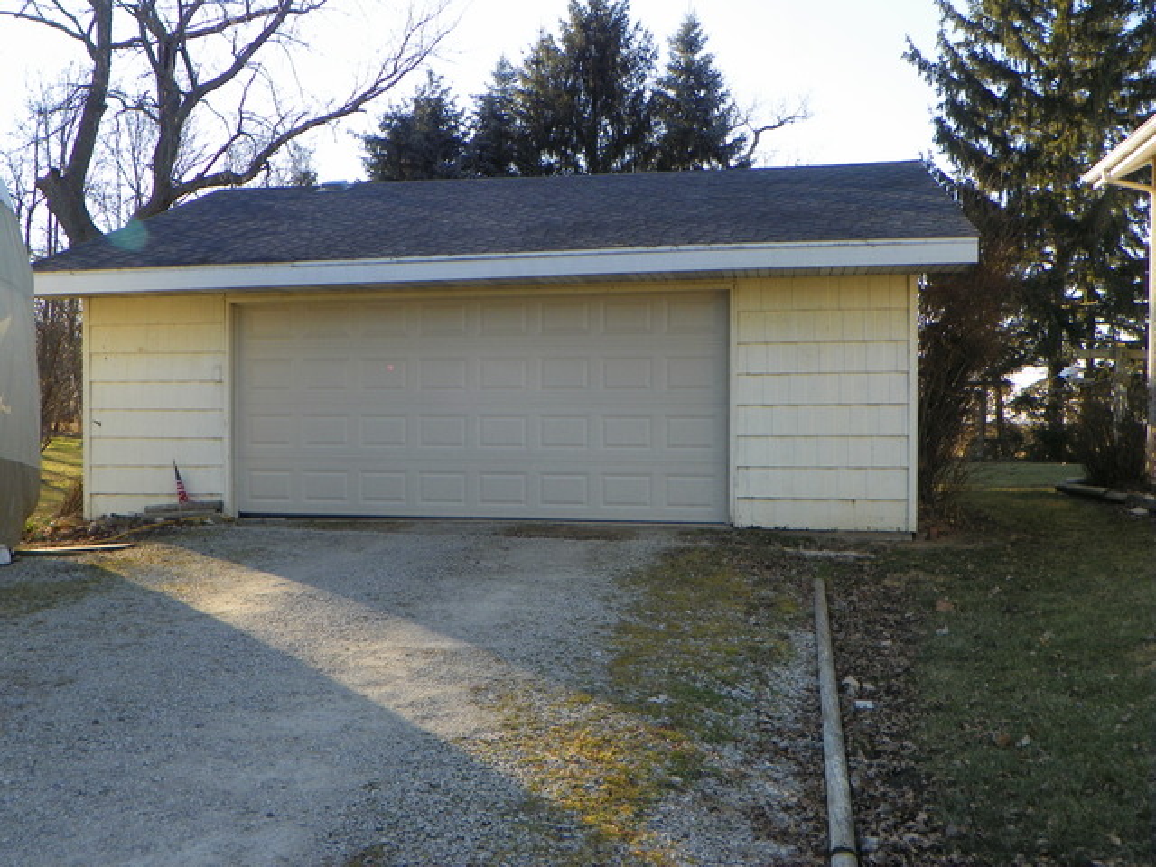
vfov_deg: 39.7
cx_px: 578
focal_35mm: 36
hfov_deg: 51.4
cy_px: 434
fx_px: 1202
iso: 64
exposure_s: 1/200
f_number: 4
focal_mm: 6.4
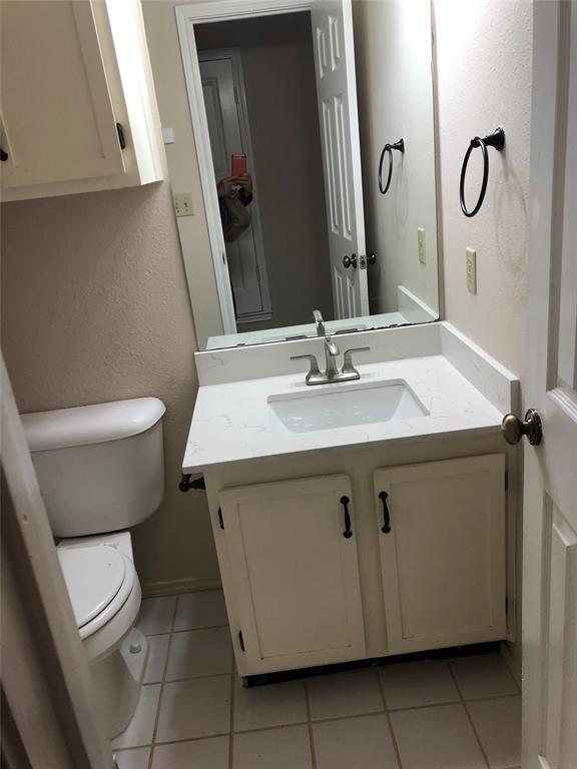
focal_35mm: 28
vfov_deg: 63.4
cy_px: 384
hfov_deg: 49.7
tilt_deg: -20.8
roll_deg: +7.2
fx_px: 622
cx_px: 288
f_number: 1.8
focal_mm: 3.99
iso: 25
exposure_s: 1/30
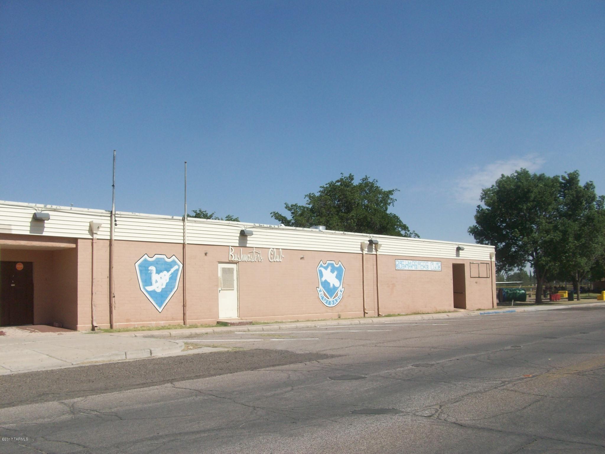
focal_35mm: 34
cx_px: 302
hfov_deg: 54.0
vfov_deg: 41.8
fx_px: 594
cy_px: 227
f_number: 5.5
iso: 64
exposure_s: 1/494
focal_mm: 5.7
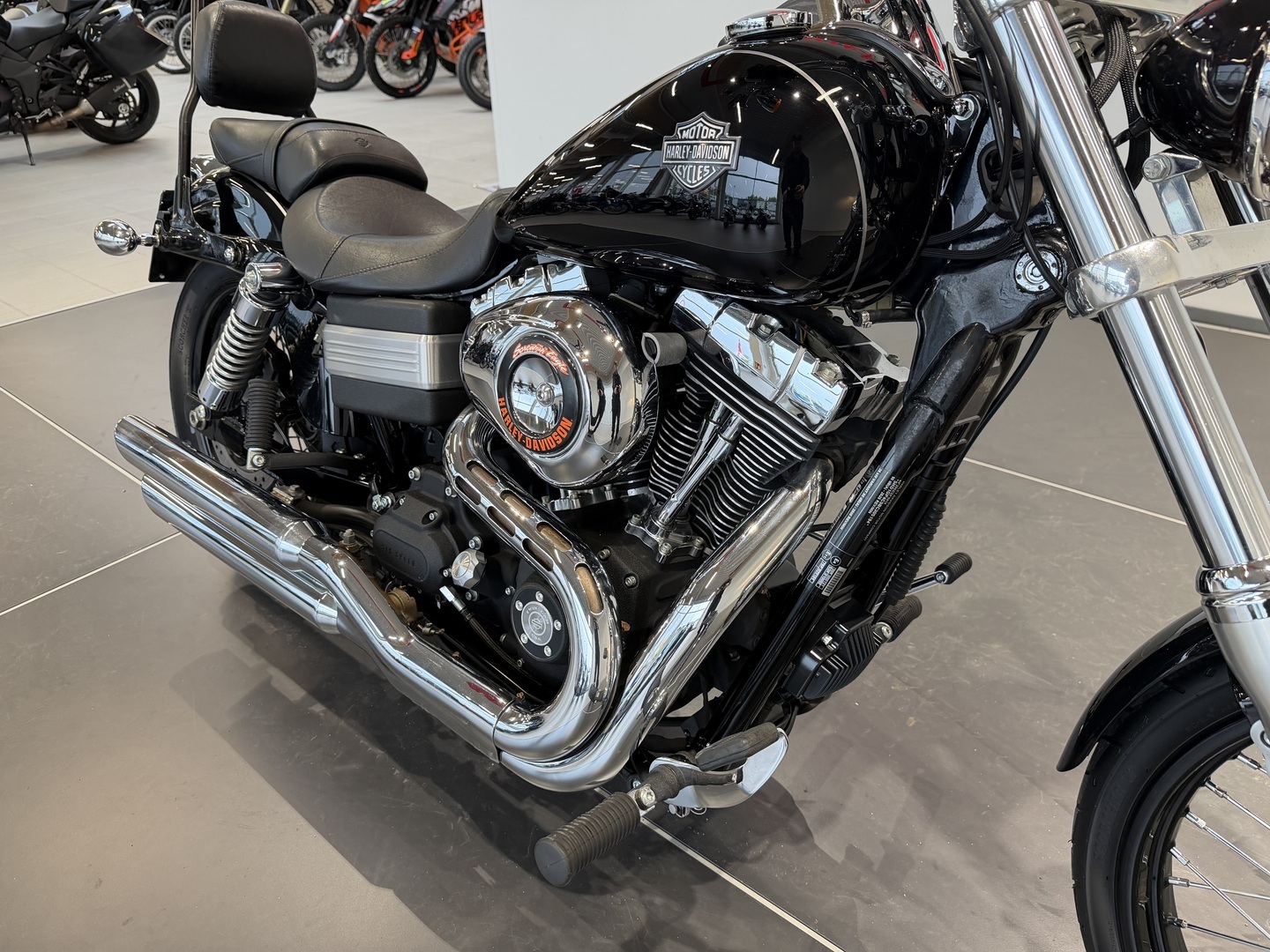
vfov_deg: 56.8
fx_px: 881
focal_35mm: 24
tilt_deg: -30.4
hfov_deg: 71.6
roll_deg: +2.1
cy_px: 476
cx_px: 635
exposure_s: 1/121
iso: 200
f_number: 1.78
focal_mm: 6.76
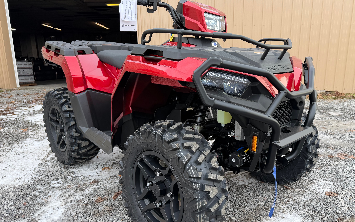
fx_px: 261
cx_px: 185
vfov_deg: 45.9
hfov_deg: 68.4
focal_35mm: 27
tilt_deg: -13.5
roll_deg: +0.8
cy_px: 123
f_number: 1.78
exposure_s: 1/504
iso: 80
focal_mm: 6.76
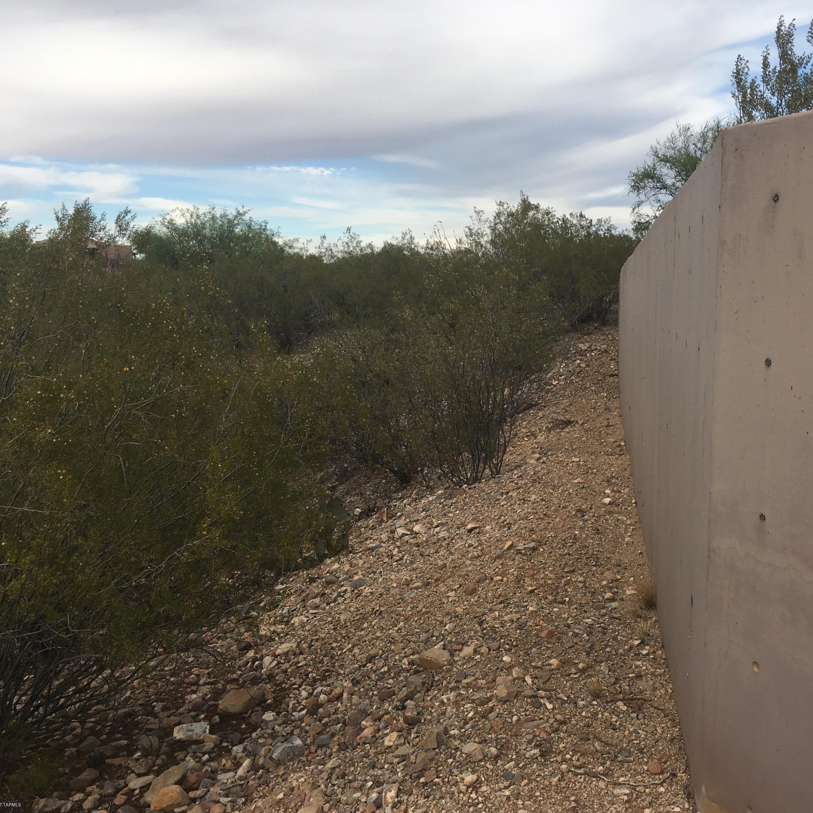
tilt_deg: -7.1
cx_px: 541
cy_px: 414
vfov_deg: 47.2
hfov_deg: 46.5
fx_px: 930
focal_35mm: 35
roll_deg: -0.8
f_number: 2.2
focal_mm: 4.15
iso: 25
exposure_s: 1/950
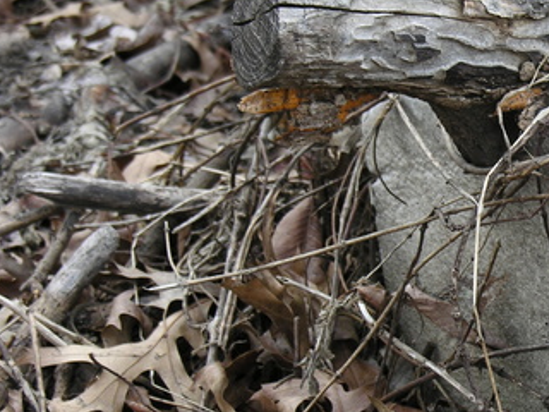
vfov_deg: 7.0
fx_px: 3378
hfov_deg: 9.2
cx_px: 643
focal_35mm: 213
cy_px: 237
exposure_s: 1/66.2
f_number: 3.9
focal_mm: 21.8
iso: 50
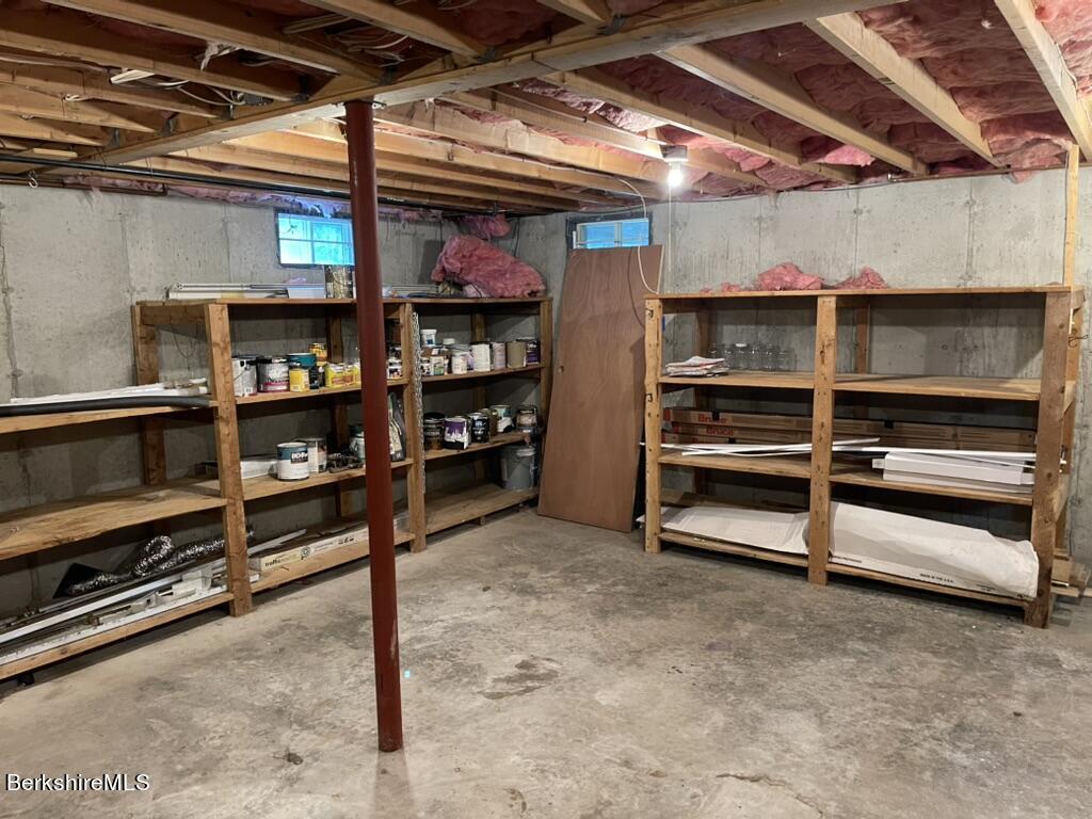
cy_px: 410
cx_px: 546
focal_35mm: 25
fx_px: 789
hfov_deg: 69.4
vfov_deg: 54.9
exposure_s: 1/40
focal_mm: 5.1
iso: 400
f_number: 1.6
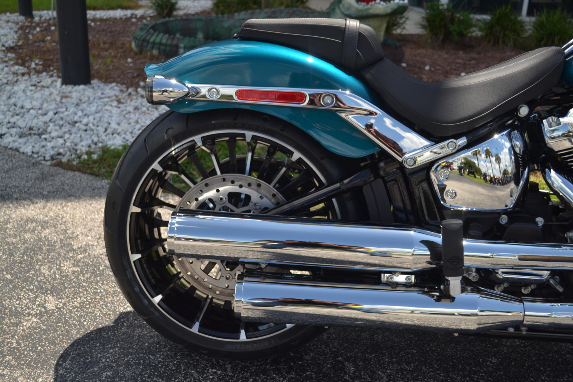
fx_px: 621
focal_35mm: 39
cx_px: 286
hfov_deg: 49.6
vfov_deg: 34.2
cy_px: 191
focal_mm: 26
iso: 100
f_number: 4.2
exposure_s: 1/500
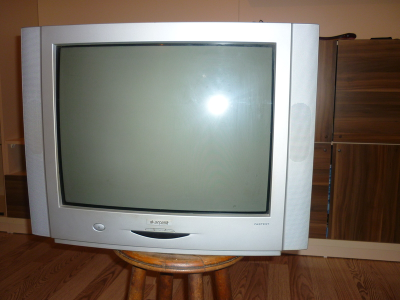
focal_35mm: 33
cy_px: 150
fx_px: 381
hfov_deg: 55.4
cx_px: 200
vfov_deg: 42.9
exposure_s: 1/30
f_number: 2.8
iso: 100
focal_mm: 5.5
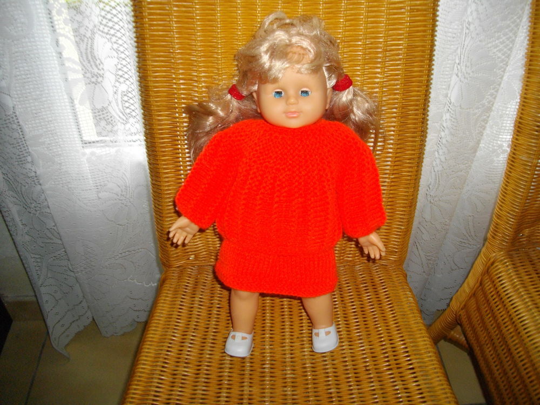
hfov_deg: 56.8
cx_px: 270
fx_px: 499
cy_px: 202
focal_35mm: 32
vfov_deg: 44.2
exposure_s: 1/50
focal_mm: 5.7
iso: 200
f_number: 2.9
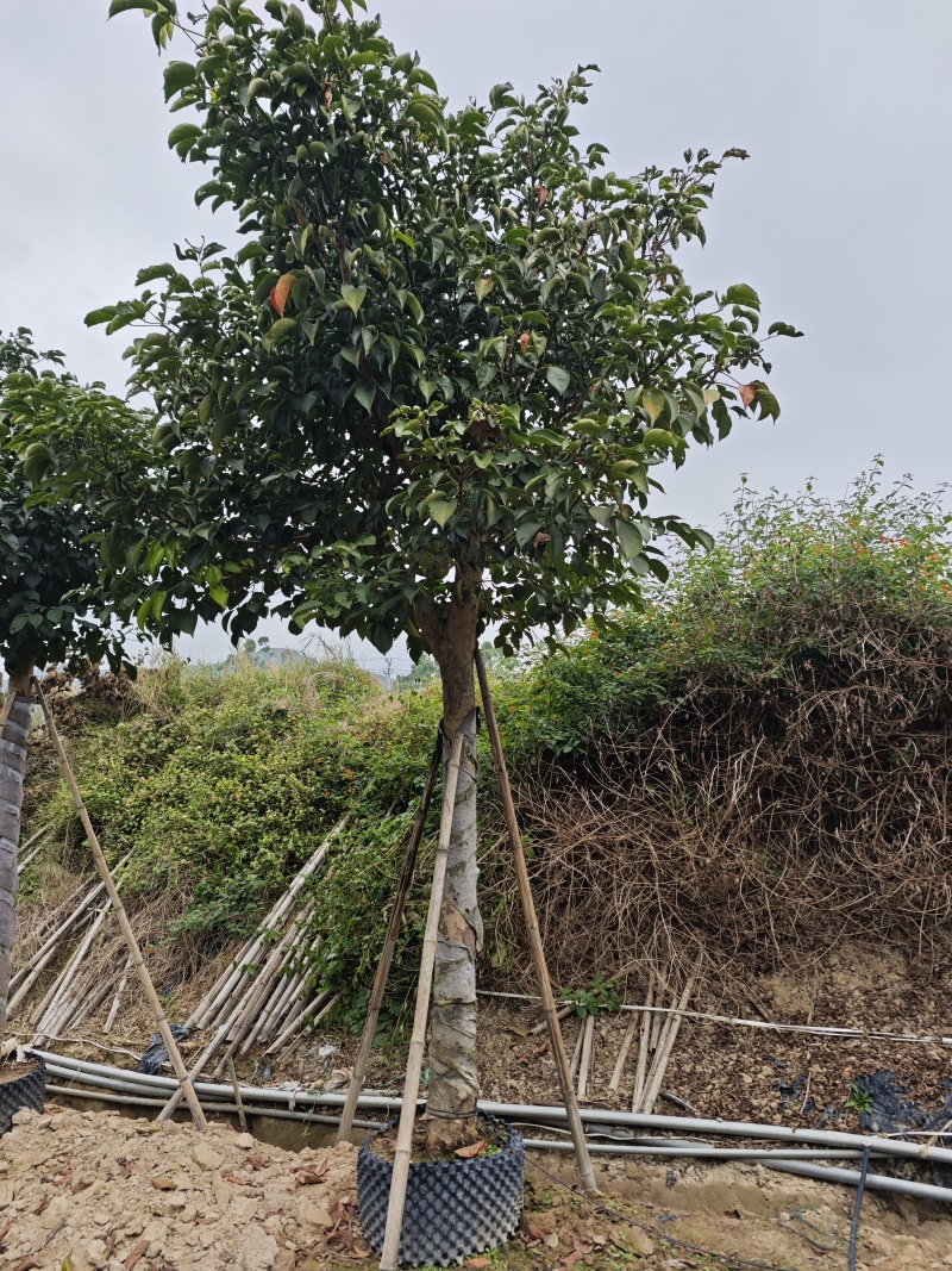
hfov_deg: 58.9
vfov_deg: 73.9
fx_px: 844
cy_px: 636
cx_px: 476
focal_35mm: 23
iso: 50
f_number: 1.6
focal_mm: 6.55
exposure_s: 1/1139
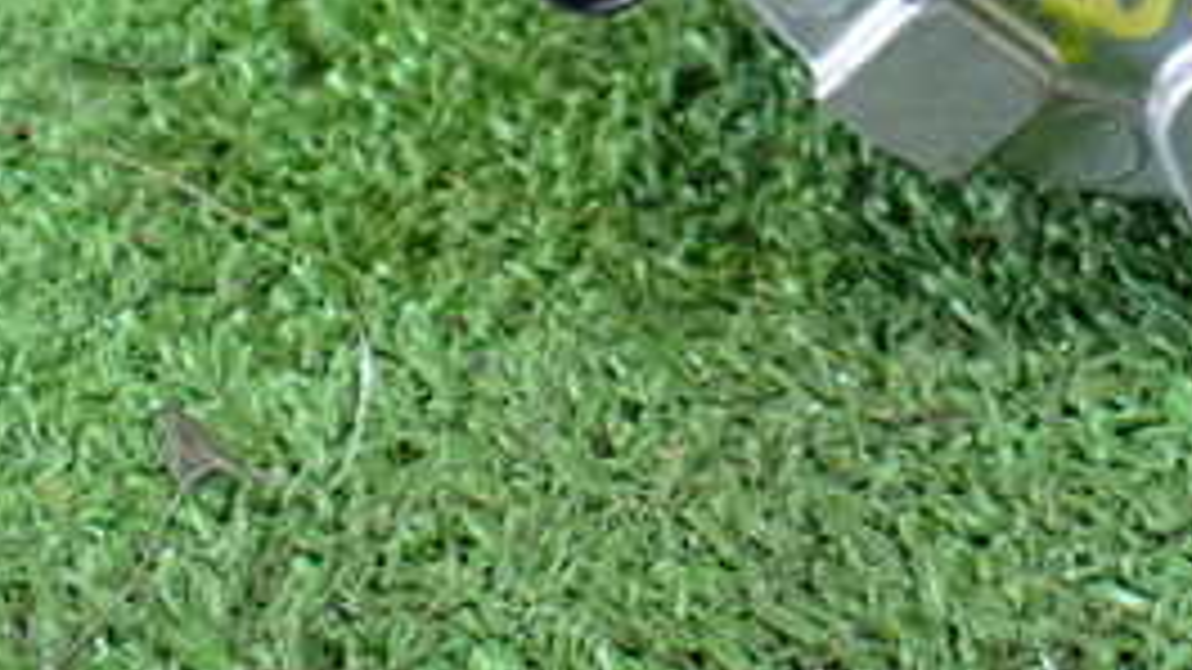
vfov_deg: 15.5
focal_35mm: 74
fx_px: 2339
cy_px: -220
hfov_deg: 27.1
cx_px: 1170
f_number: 2.3
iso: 800
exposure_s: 1/50
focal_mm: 5.4
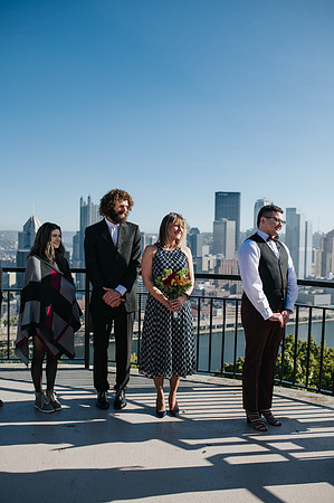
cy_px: 252
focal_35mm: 35
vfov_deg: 54.5
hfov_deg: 37.8
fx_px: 488
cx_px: 167
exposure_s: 1/1000
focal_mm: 35
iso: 100
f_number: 3.2
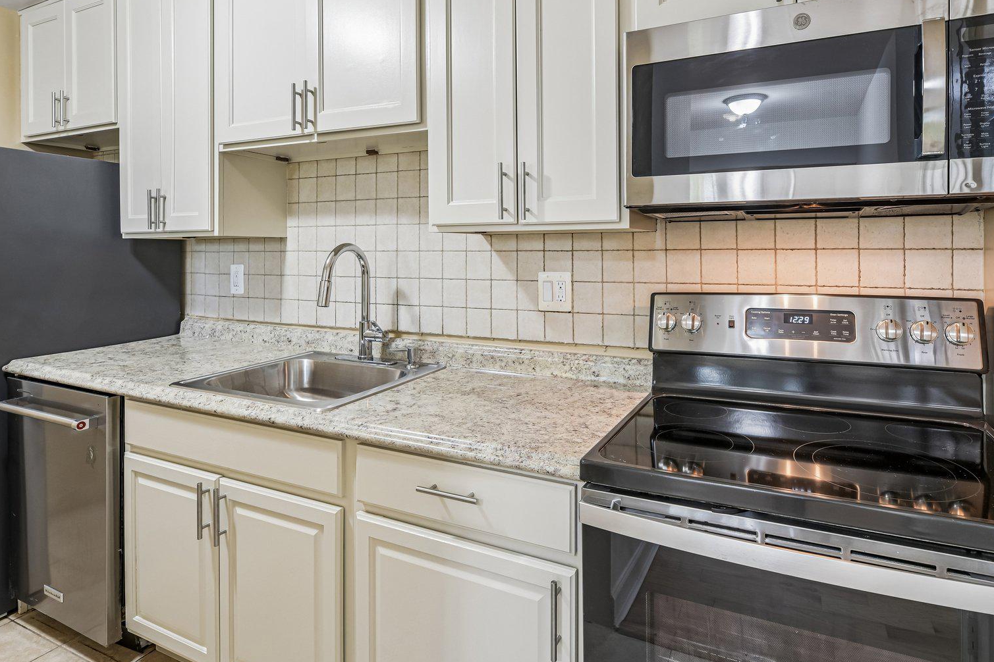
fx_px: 525
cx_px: 536
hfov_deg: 86.7
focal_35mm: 19
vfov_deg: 63.9
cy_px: 263
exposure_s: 1/8
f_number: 8
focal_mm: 14
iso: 400
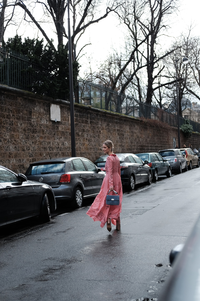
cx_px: 100
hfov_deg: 25.5
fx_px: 442
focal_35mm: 53
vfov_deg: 37.5
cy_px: 150
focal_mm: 35
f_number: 2
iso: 320
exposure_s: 1/2000
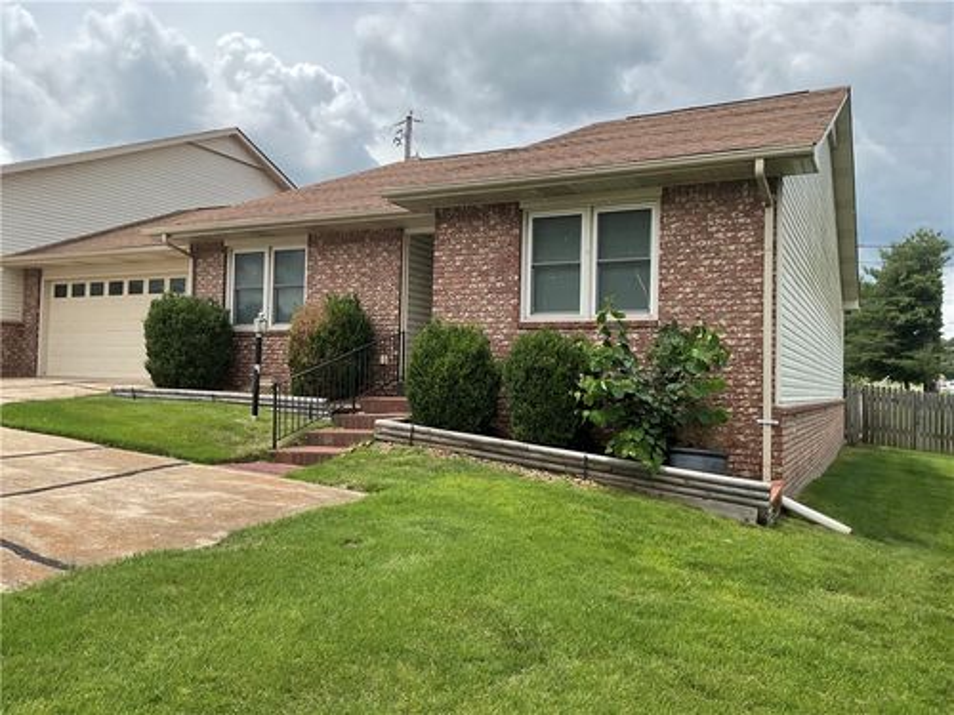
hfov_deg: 61.7
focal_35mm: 29
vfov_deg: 48.2
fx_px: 799
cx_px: 477
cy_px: 358
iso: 16
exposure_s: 1/1534
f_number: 1.8
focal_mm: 3
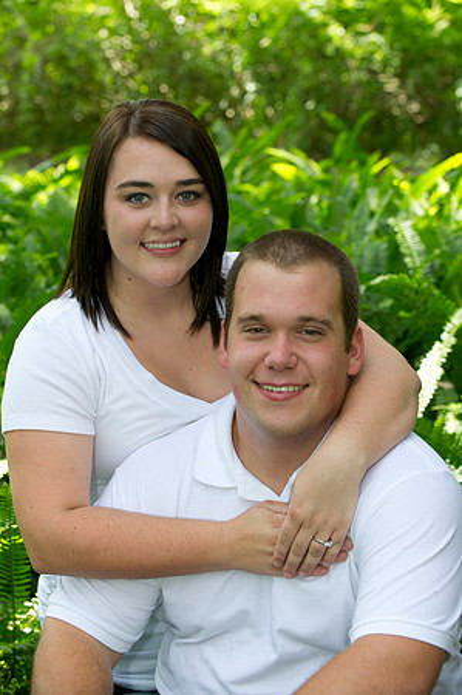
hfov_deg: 15.9
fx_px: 1659
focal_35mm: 86
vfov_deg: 23.7
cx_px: 231
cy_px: 348
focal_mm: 86
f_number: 5
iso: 400
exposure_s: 1/100
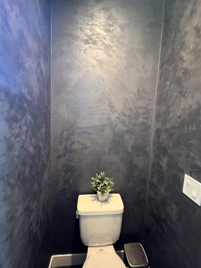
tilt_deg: -6.1
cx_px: 101
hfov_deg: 81.7
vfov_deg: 98.2
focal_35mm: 15
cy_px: 132
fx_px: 116
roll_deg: -2.5
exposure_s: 1/40
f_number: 1.8
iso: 800
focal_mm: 1.57
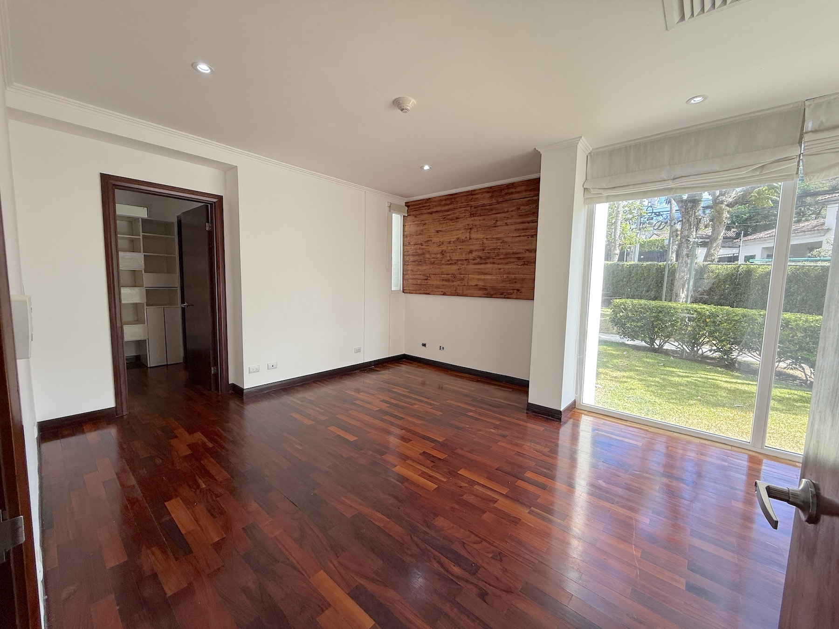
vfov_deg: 85.7
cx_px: 420
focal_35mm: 14
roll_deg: -1.0
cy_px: 314
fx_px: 339
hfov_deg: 102.1
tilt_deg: -5.6
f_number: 2.2
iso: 64
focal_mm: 2.22
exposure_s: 1/127
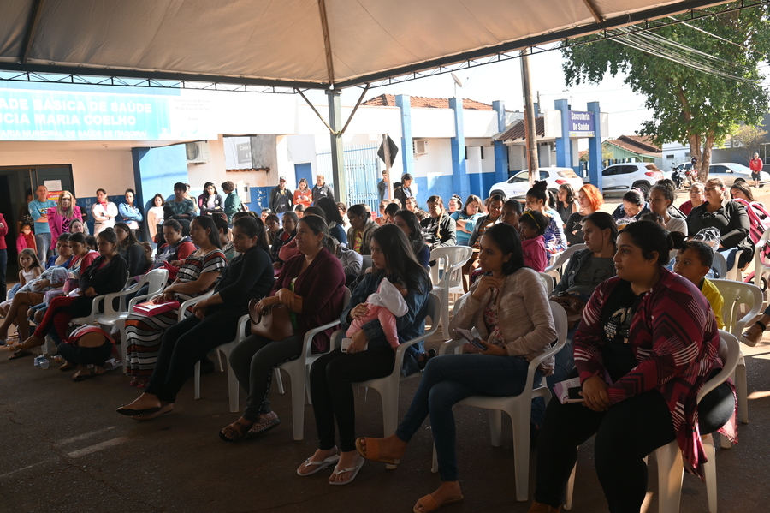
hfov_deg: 60.3
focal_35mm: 31
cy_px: 256
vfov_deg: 42.3
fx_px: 663
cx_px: 385
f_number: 5.6
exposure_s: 1/125
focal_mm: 31
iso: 160
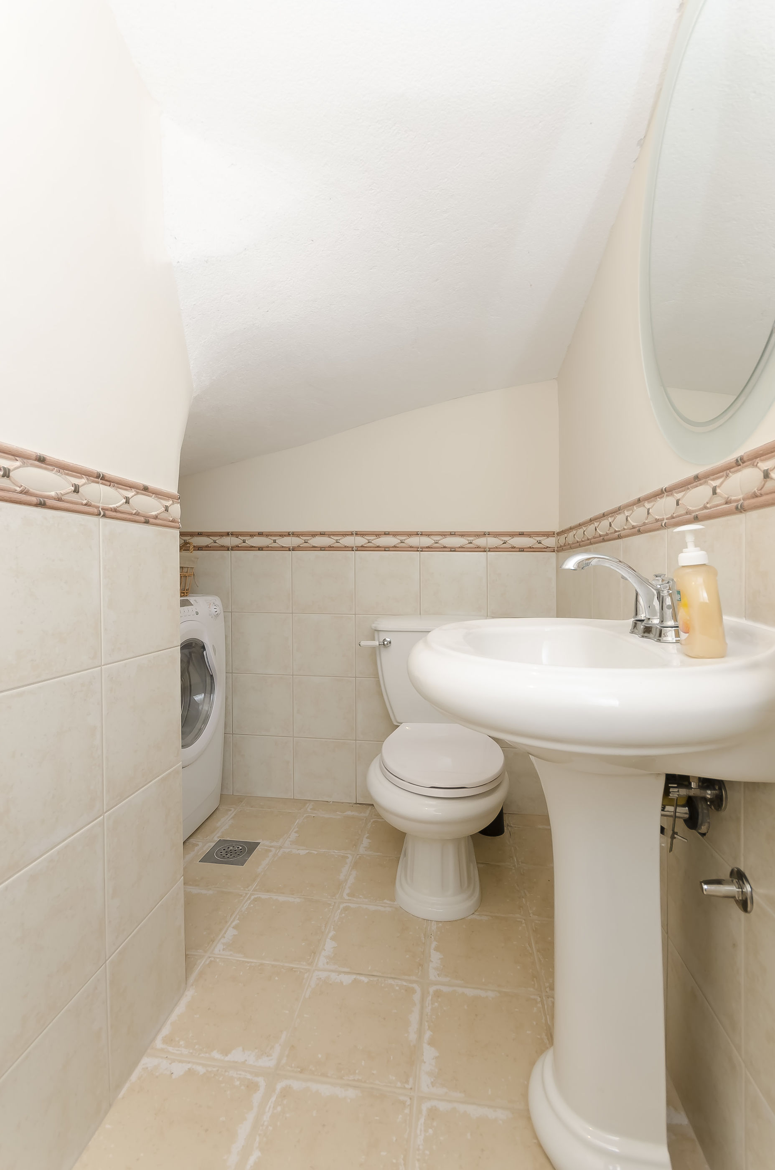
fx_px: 486
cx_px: 388
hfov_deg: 77.1
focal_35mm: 15
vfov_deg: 100.5
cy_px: 585
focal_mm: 10
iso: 320
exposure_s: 1/13
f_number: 8
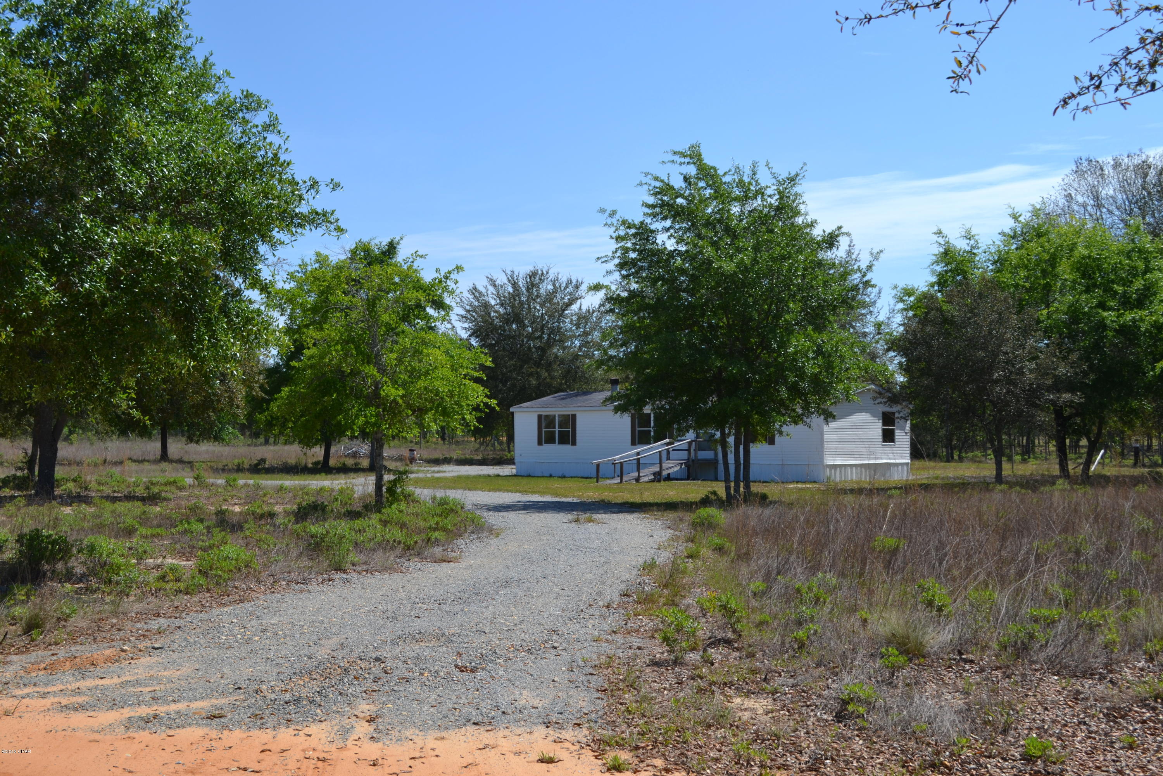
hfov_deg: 45.0
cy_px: 388
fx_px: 1405
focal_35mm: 44
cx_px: 582
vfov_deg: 30.8
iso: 100
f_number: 8
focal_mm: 29
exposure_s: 1/250
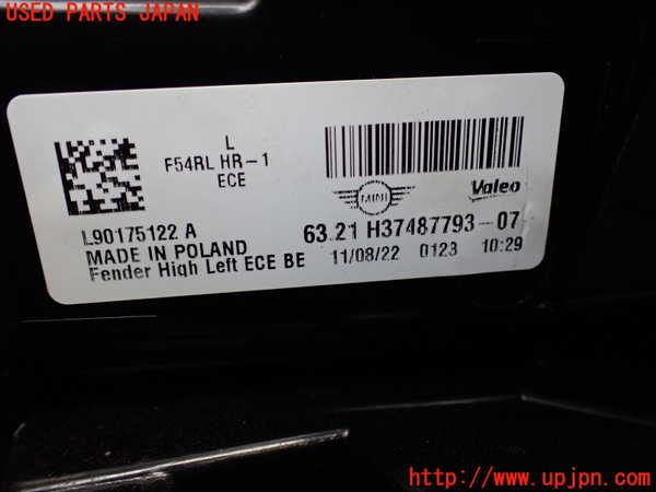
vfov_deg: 46.8
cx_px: 328
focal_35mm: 30
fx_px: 569
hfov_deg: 60.0
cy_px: 246
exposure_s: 1/125
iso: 250
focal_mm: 5.4
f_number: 2.3
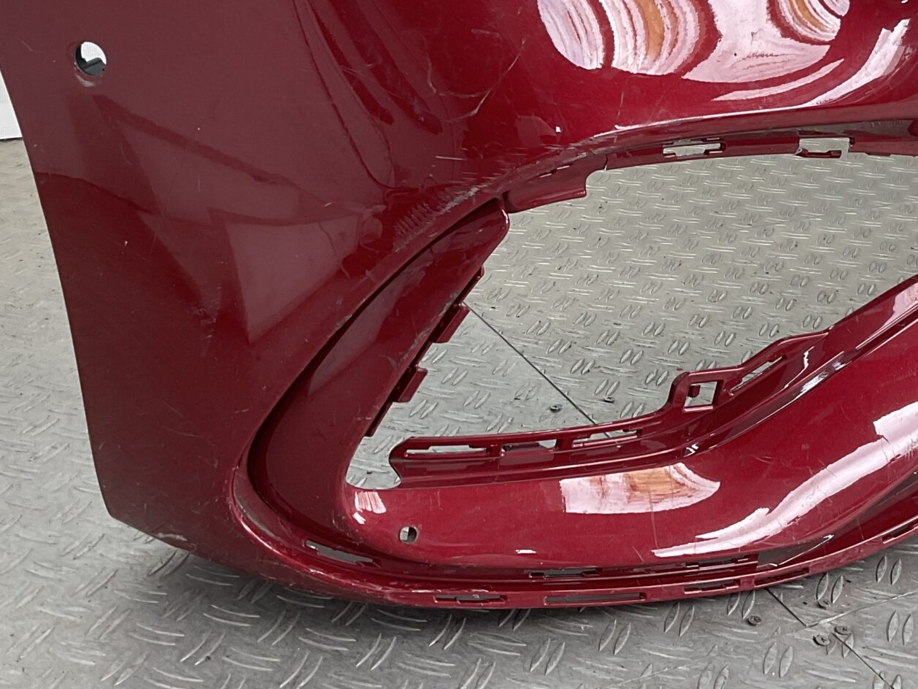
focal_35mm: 59
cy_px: 131
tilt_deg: -16.9
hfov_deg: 32.4
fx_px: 1565
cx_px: 625
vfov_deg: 24.4
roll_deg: -3.5
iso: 16
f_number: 1.8
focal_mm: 3
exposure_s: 1/116
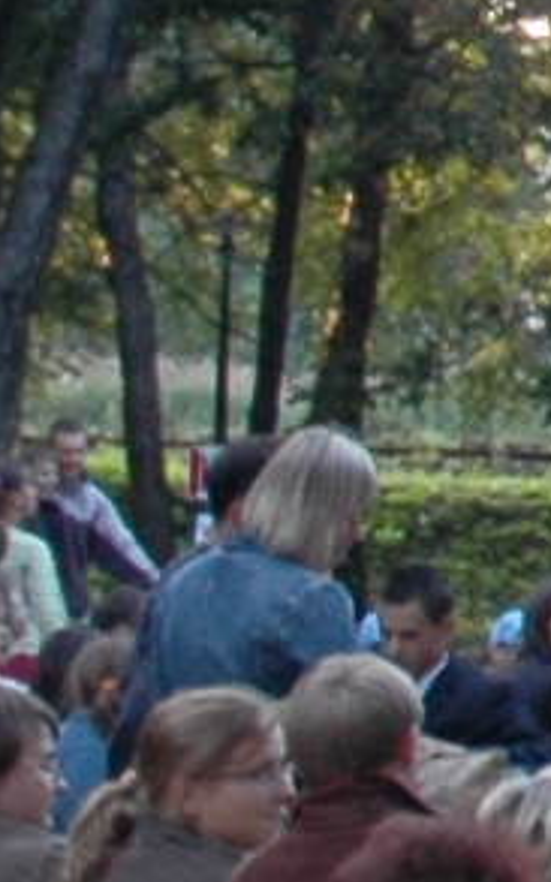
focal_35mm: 345
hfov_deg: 3.4
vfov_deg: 6.0
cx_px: 3171
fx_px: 8293
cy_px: -443
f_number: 3.8
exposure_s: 1/60
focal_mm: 22
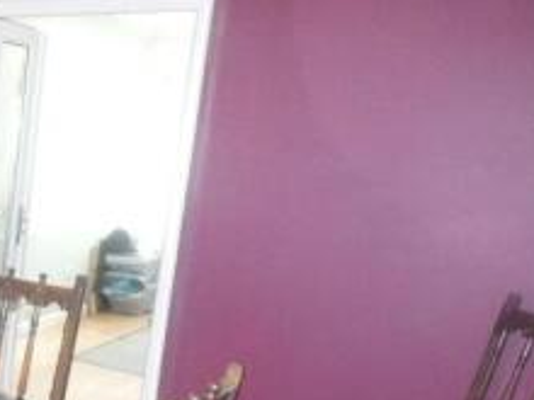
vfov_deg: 26.9
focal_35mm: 53
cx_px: -164
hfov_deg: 29.2
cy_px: 333
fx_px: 818
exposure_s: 1/60
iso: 800
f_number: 2.8
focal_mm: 3.6
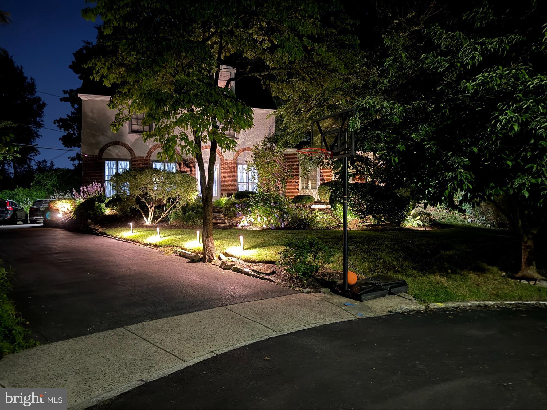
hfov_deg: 71.6
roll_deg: +2.2
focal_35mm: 24
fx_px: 379
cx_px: 274
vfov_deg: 56.8
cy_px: 205
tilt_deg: +4.2
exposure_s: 1/5
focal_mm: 6.76
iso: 1250
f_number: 1.78
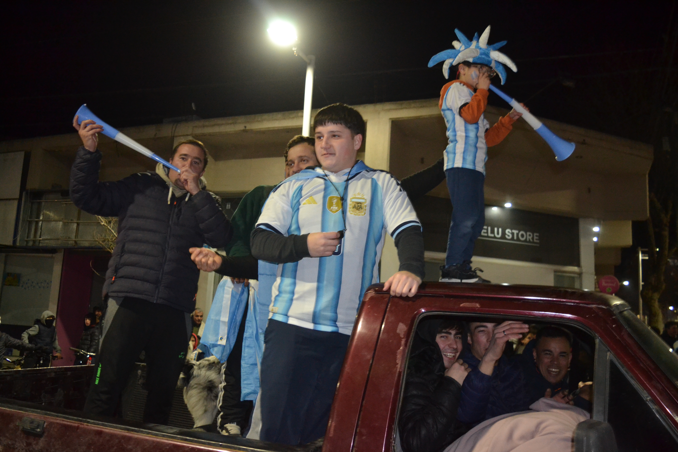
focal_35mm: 32
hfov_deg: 59.5
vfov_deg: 41.7
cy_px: 226
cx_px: 339
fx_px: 593
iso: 1800
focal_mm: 21
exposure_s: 1/60
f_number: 3.8
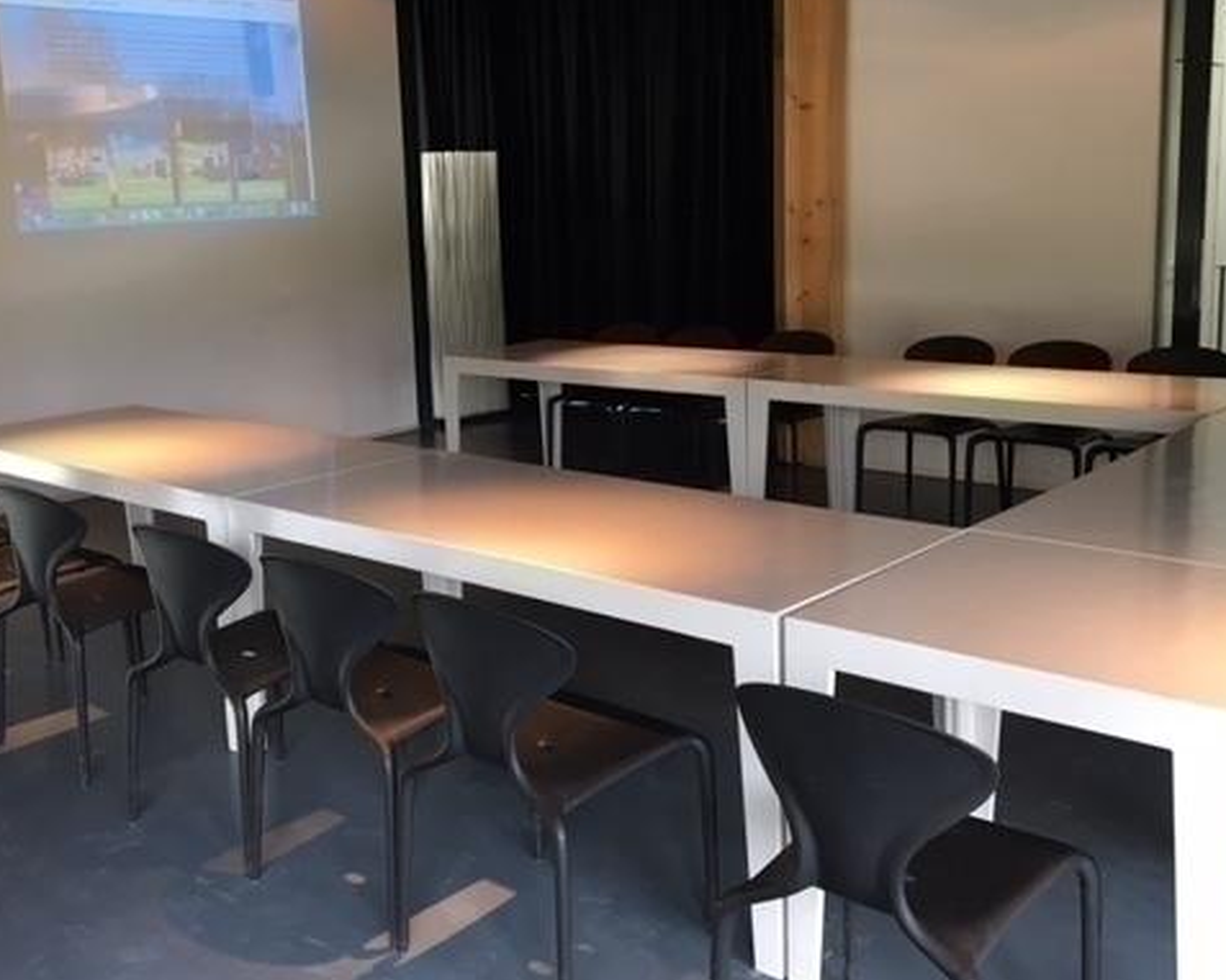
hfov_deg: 47.9
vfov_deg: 39.1
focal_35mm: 38
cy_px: 424
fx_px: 1378
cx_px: 558
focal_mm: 4.15
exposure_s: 1/33
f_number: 2.2
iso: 80
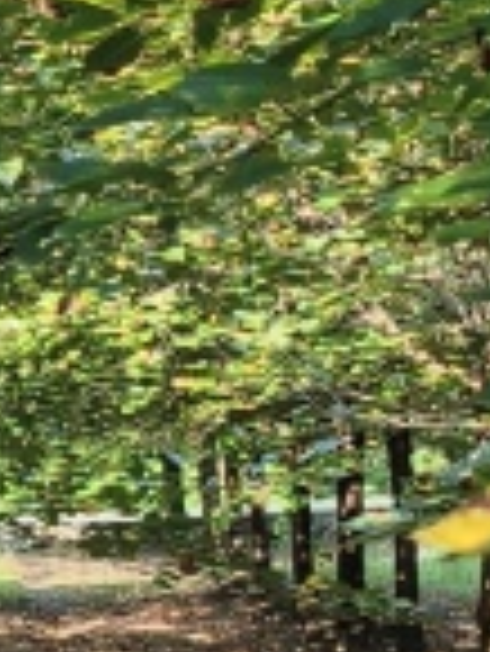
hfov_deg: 7.3
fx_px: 3600
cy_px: 398
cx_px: -665
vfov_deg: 10.3
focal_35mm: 191
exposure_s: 1/515
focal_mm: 4.94
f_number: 1.5
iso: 80
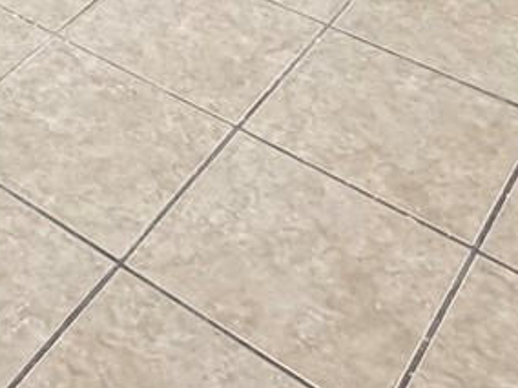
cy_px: -597
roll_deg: +1.7
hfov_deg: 22.3
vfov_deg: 13.0
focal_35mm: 79
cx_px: -140
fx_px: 1182
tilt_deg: -6.3
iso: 125
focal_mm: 2.22
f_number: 2.2
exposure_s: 1/121
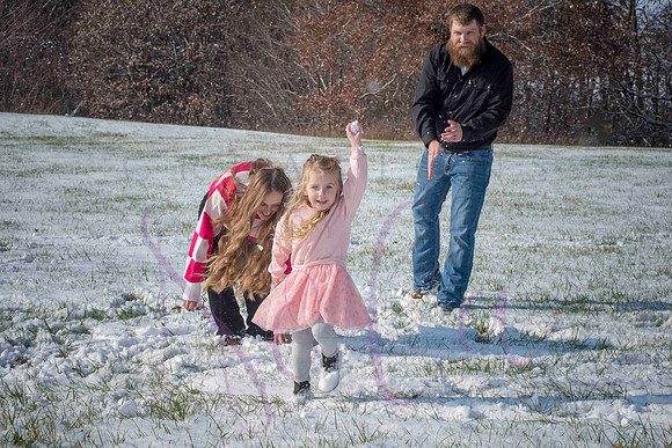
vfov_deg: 17.1
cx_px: 336
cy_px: 224
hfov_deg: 25.4
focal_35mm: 80
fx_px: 1494
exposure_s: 1/1000
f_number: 14
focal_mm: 80
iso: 640
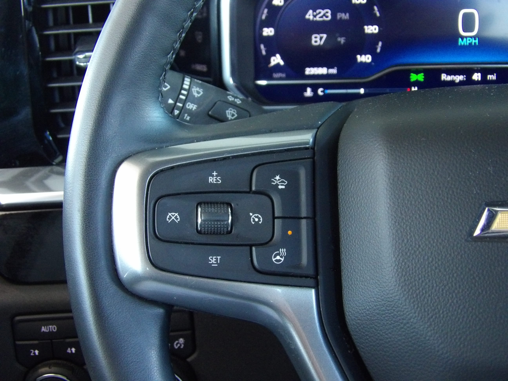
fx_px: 910
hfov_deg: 31.2
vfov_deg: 23.7
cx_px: 254
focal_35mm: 62
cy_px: 190
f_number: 4
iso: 800
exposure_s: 1/17
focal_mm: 11.1
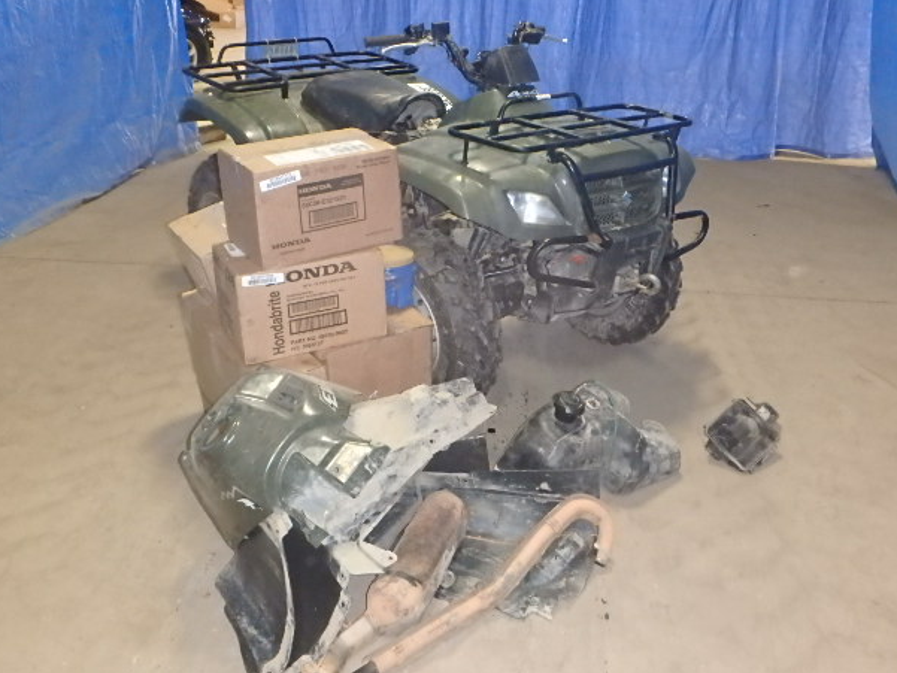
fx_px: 855
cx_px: 457
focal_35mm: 33
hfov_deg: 55.3
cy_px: 321
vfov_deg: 42.9
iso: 1250
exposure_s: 1/40
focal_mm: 5.6
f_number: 4.7
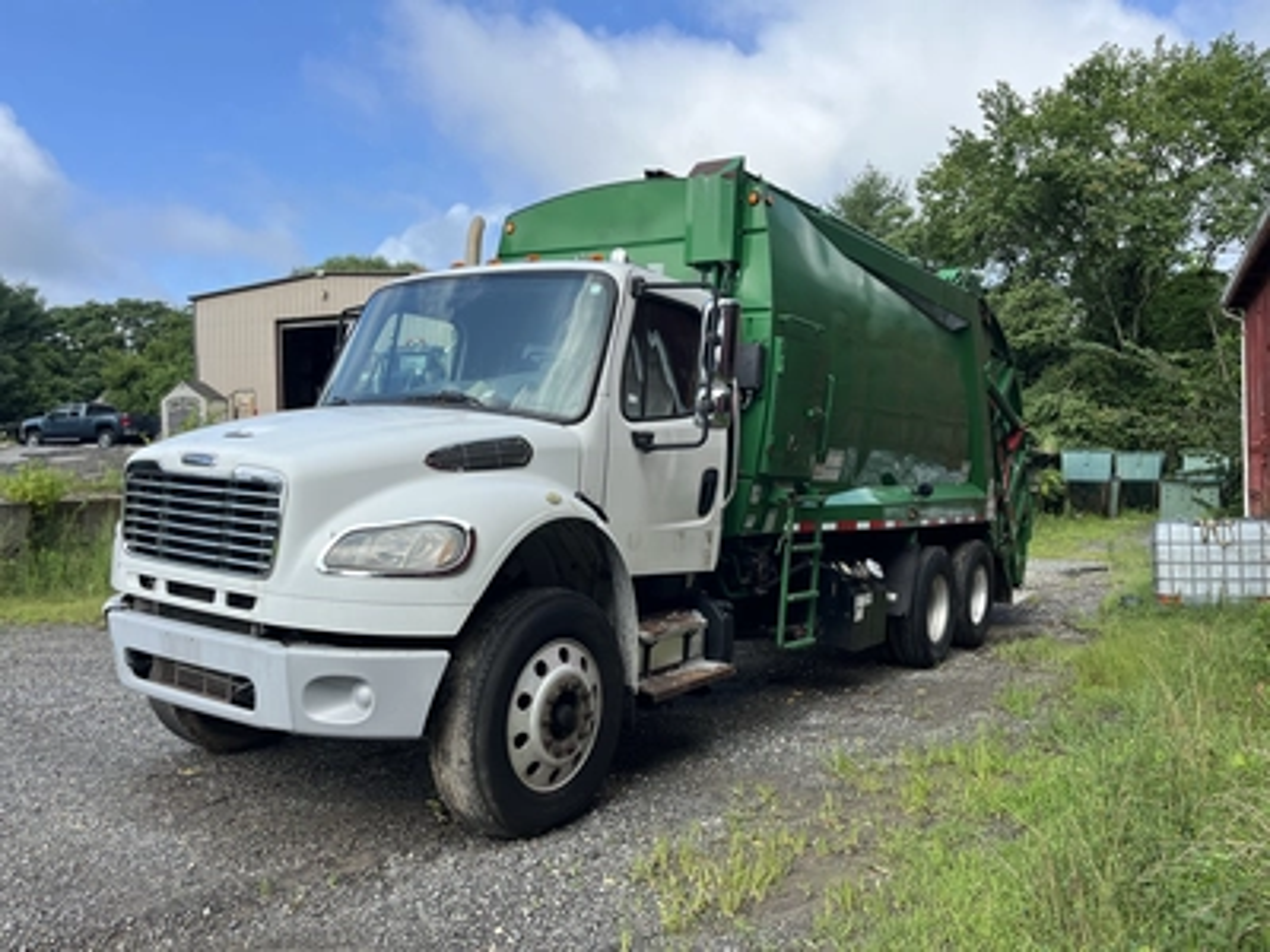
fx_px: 954
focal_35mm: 26
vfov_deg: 53.1
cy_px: 476
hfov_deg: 67.3
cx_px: 635
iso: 50
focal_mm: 5.1
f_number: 1.6
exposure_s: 1/1672
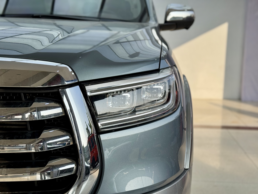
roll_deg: -0.5
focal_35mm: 48
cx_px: 129
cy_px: 97
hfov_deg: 39.7
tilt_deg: -9.1
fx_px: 358
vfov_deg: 30.3
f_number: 1.78
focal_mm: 6.76
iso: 64
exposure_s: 1/1984
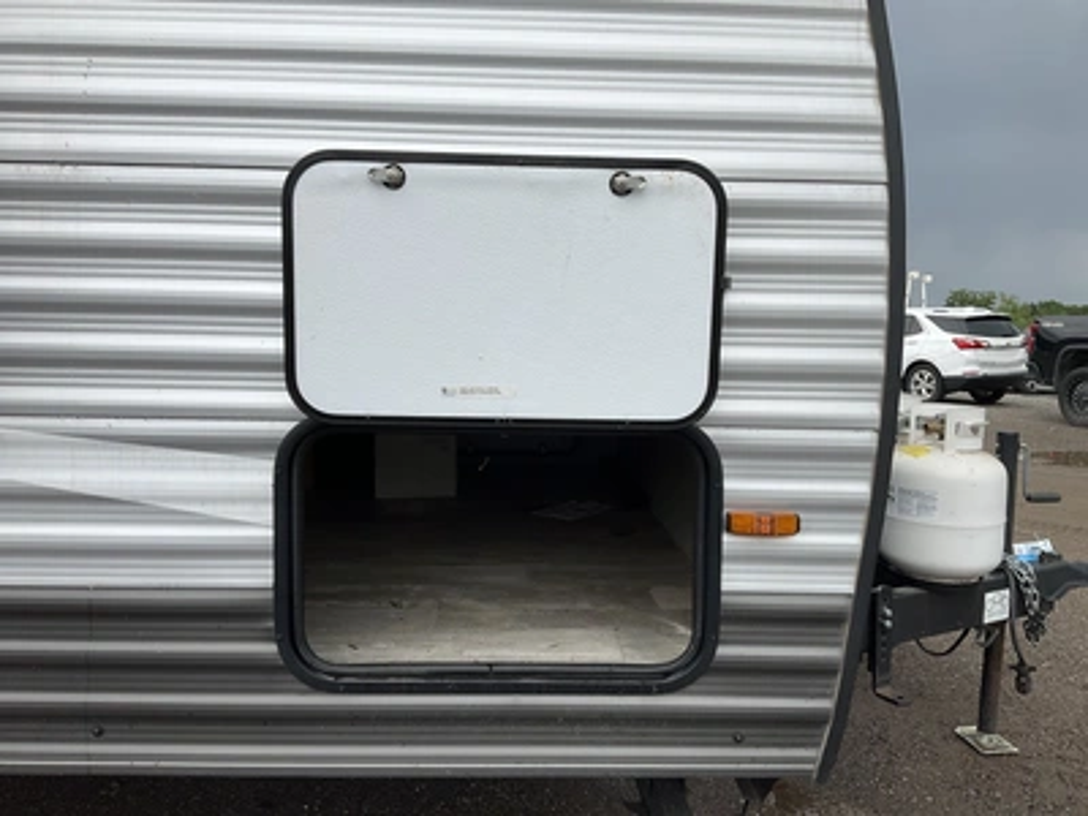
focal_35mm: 29
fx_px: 911
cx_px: 544
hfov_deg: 61.7
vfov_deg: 48.2
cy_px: 408
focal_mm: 3
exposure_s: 1/1015
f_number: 1.8
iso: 25
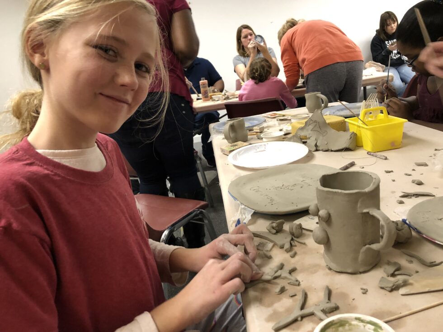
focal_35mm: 28
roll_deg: +9.2
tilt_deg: -17.7
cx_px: 222
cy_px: 166
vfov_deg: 49.7
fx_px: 358
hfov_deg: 63.4
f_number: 1.8
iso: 100
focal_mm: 3.99
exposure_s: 1/13
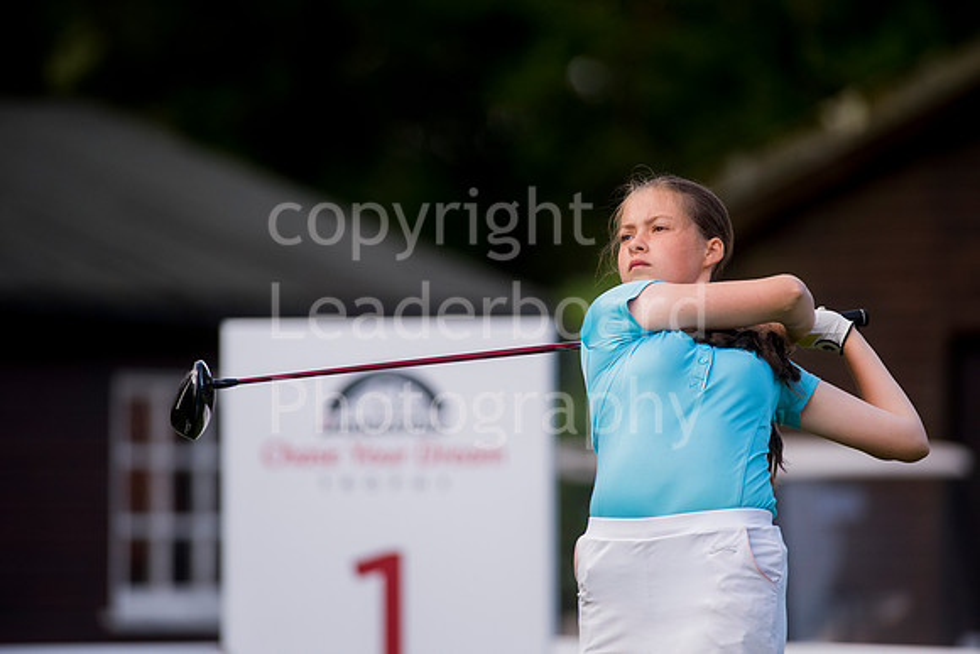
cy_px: 327
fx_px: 8168
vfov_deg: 4.6
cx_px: 490
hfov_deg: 6.9
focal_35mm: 300
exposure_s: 1/2500
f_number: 4.5
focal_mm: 300
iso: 800
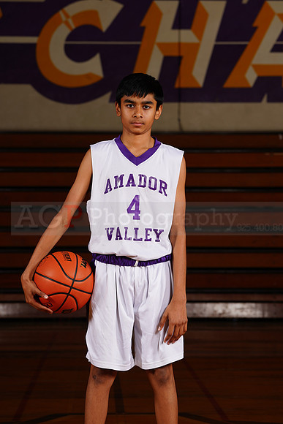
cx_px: 142
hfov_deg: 9.2
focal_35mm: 150
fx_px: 1768
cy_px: 212
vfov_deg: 13.7
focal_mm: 150
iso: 200
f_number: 9
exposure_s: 1/200
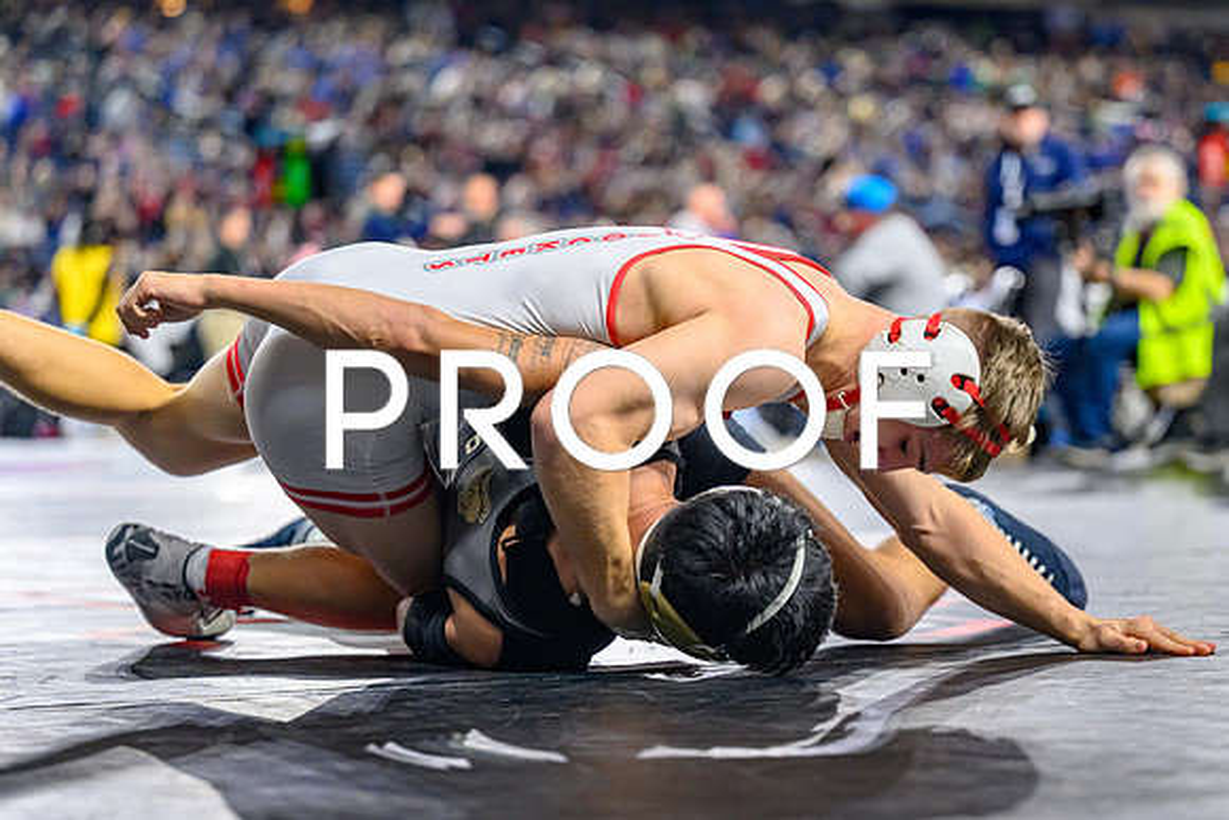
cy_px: 486
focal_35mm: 111
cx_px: 727
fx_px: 3799
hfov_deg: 18.4
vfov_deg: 12.3
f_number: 2.8
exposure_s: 1/640
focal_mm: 92
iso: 3200
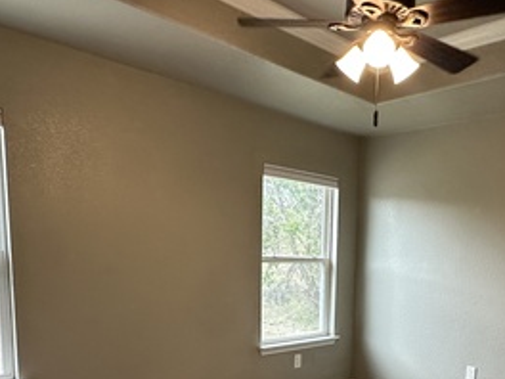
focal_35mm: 34
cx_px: 333
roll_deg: -1.3
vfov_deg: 39.5
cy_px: 323
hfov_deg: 53.0
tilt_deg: -7.6
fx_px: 496
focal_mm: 2.22
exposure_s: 1/60
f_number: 2.2
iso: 160
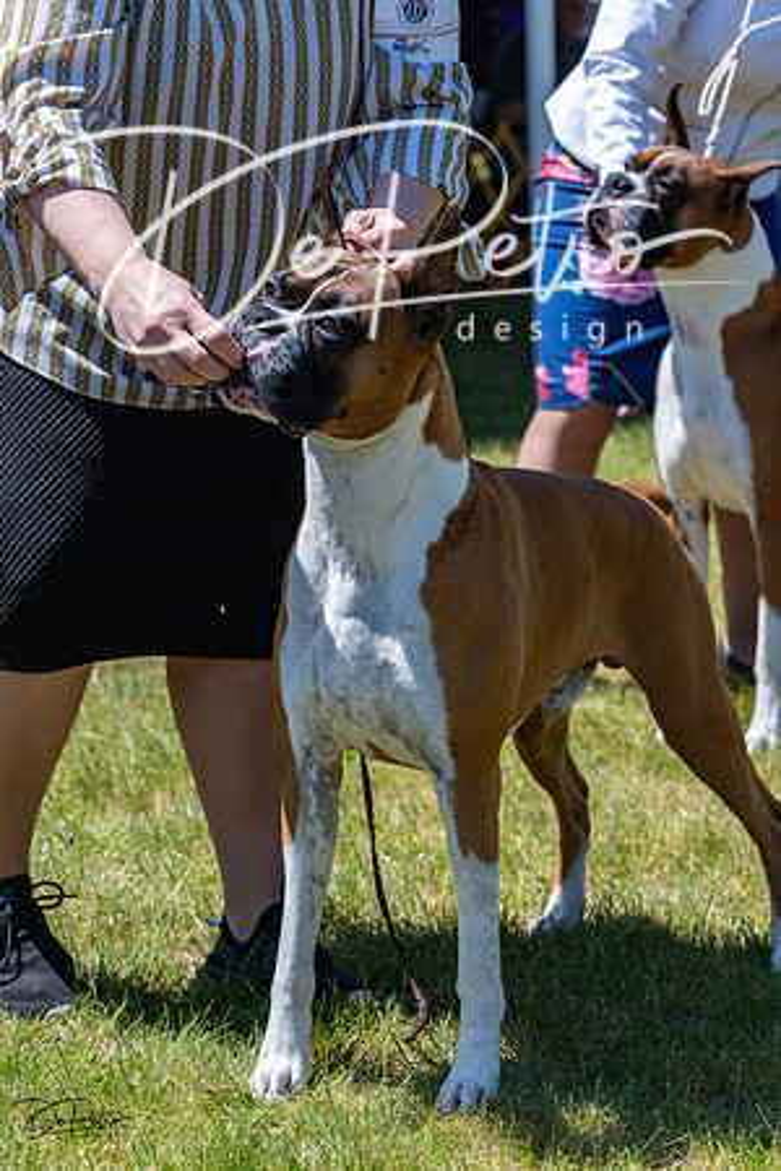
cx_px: 390
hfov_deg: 13.0
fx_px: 3417
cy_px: 586
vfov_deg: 19.5
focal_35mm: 105
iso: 800
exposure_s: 1/1600
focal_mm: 105
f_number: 7.1
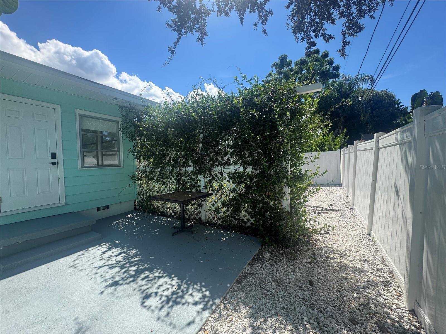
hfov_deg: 102.1
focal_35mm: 14
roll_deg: +1.0
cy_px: 167
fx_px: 180
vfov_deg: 85.7
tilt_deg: -3.1
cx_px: 223
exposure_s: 1/556
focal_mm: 2.22
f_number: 2.2
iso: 50
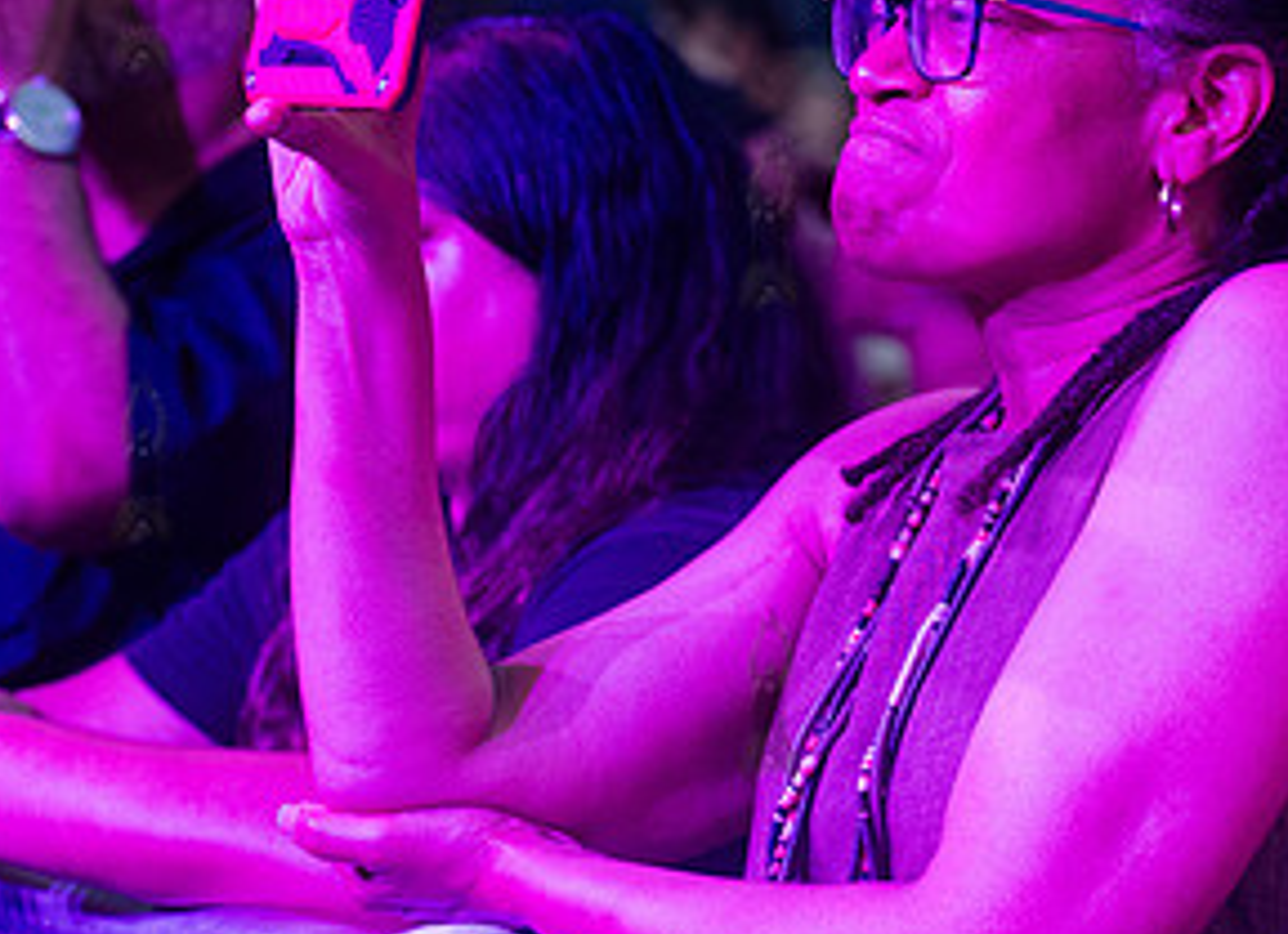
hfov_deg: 11.3
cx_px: 937
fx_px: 6510
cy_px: 185
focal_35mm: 177
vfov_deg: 8.2
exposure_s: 1/500
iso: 4000
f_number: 4
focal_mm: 80
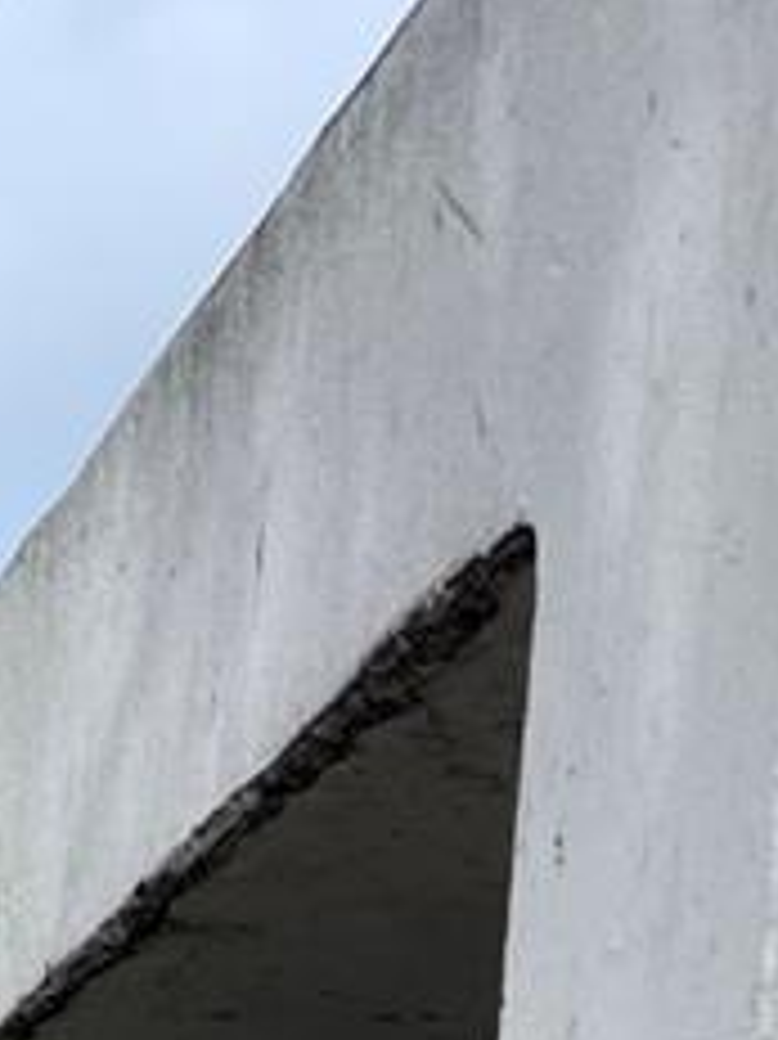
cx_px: -1075
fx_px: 4049
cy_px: 2611
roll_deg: -1.2
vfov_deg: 11.6
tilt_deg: -8.3
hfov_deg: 9.7
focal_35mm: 135
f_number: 1.6
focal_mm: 4.2
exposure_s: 1/1082
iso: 32
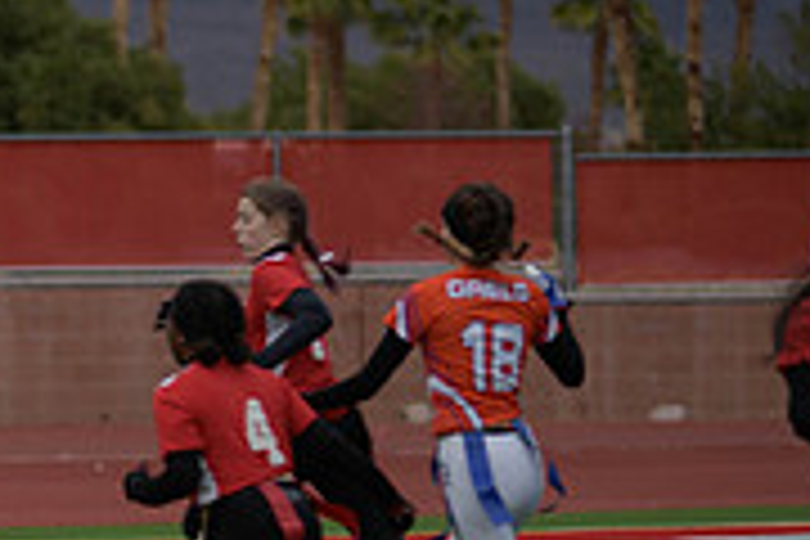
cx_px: -270
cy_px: 457
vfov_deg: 3.3
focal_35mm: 420
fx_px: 9449
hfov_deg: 4.9
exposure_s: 1/200
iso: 80
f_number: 2.8
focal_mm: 130
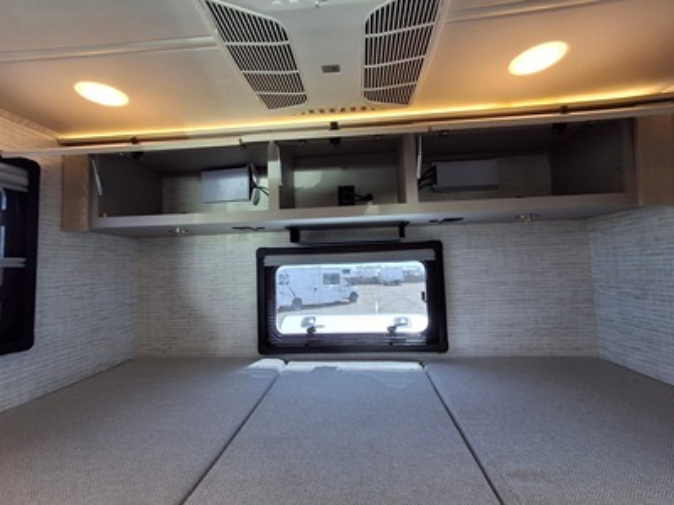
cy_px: 252
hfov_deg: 94.5
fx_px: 312
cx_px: 337
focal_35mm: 16
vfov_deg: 78.1
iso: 40
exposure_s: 1/60
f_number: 2.2
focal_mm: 1.64
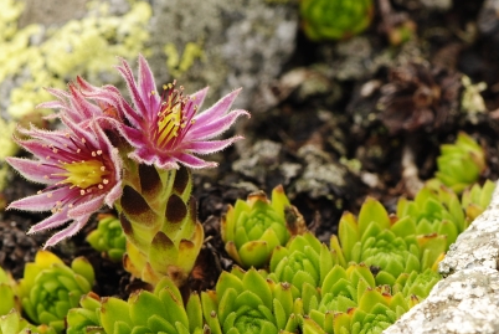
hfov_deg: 8.1
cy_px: 201
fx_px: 3524
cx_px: 382
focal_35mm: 254
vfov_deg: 5.4
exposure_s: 1/160
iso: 200
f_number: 8
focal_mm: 85
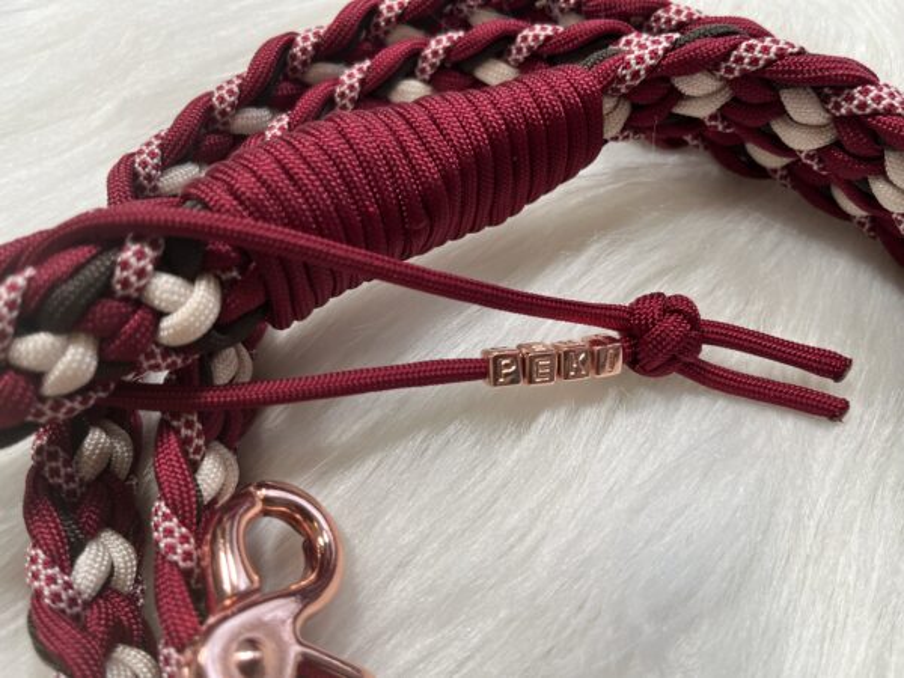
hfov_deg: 67.3
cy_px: 339
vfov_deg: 53.1
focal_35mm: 26
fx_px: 679
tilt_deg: -64.8
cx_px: 452
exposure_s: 1/100
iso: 80
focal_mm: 5.1
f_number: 1.6
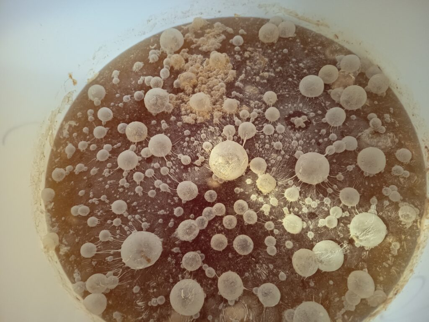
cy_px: 161
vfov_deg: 56.8
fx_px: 297
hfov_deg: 71.6
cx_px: 214
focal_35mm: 24
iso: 2661
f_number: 1.7
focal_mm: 5.24
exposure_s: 1/16.7
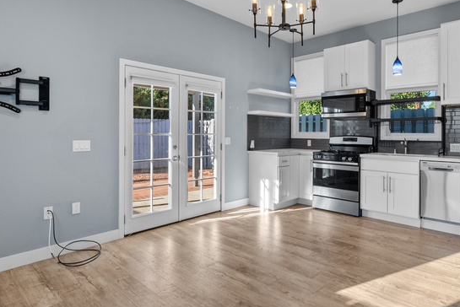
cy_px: 131
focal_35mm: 22
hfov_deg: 78.3
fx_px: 281
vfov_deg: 57.0
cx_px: 254
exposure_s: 1/50
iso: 1250
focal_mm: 16
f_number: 8
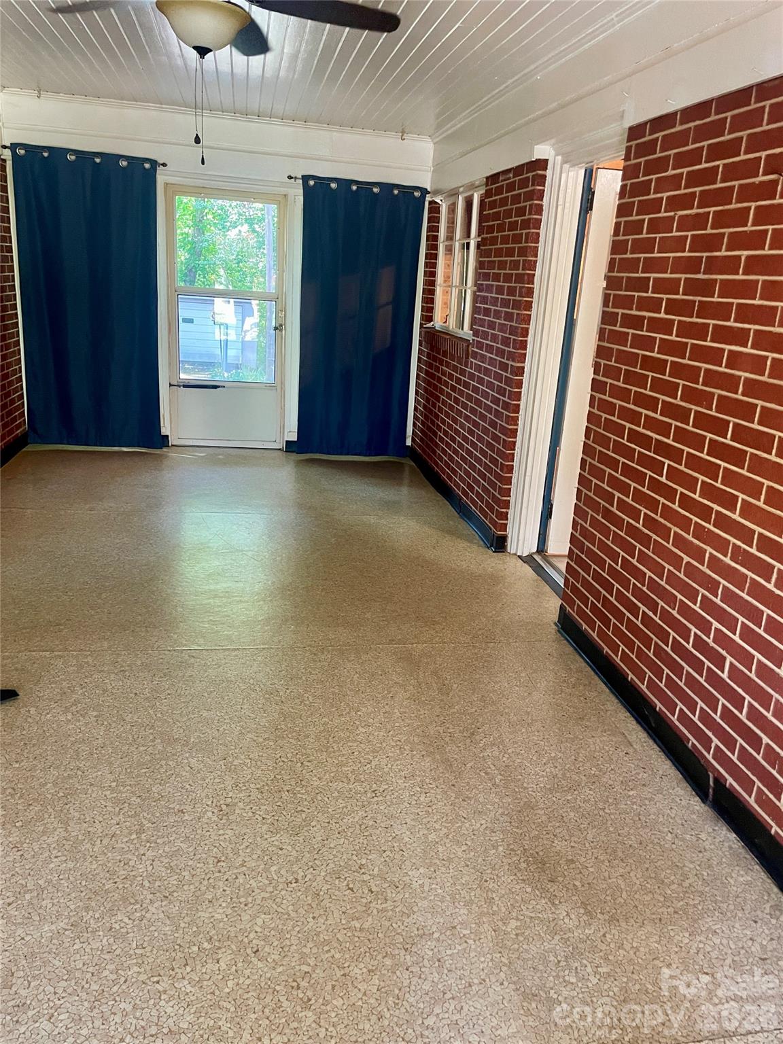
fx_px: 784
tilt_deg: -16.1
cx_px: 392
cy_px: 522
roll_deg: -4.4
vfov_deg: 67.3
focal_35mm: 26
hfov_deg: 53.1
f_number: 1.6
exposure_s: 1/60
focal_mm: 4.2
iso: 400
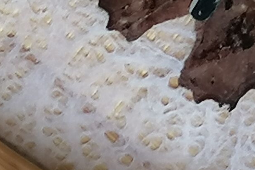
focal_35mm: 367
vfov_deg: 3.7
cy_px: -332
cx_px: 371
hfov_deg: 5.6
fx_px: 2599
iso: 50
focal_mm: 4.75
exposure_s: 1/50
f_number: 1.8
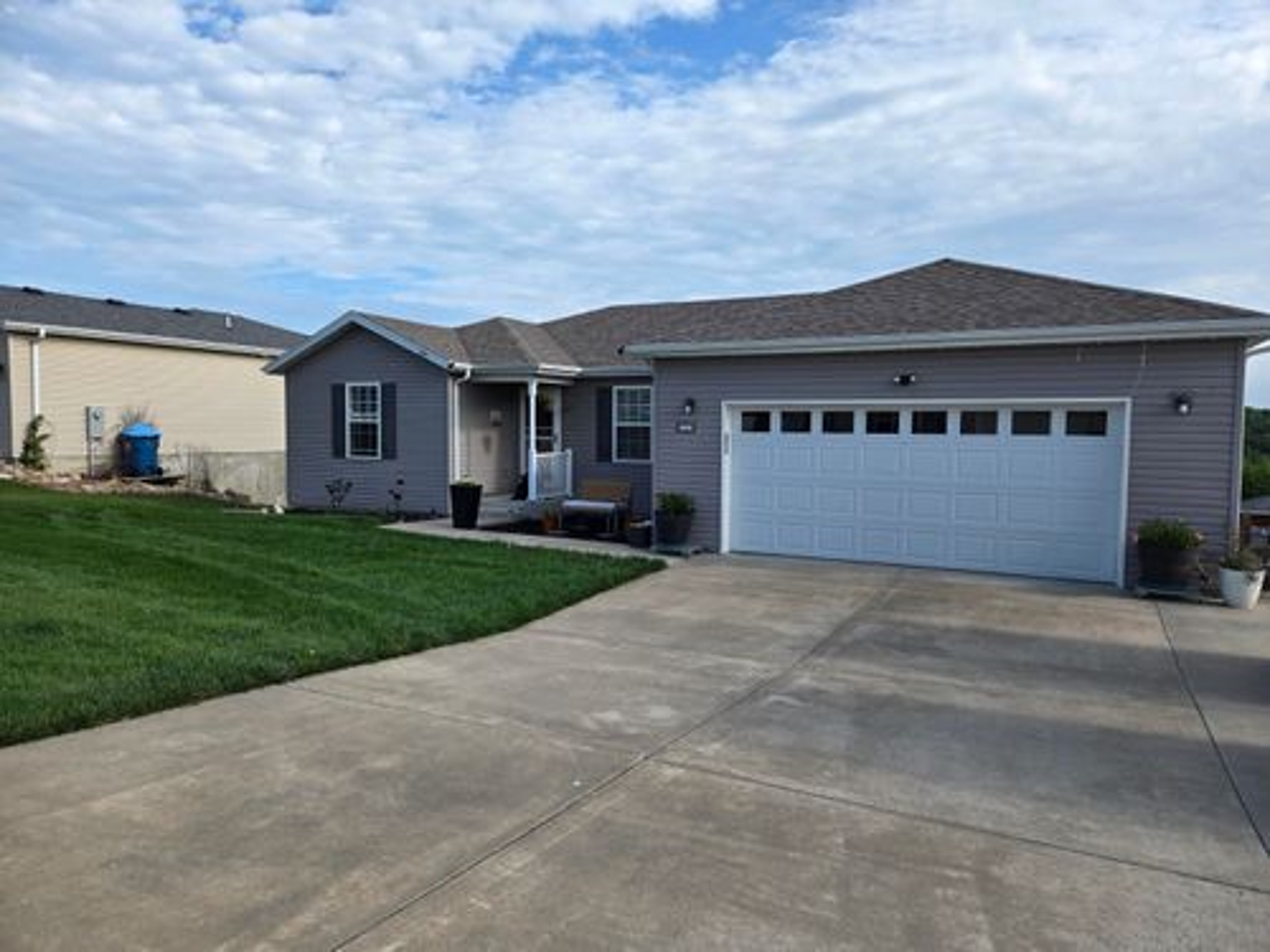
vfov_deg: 58.9
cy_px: 476
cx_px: 635
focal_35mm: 23
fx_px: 844
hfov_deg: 73.9
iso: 50
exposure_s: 1/2921
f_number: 1.8
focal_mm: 5.4
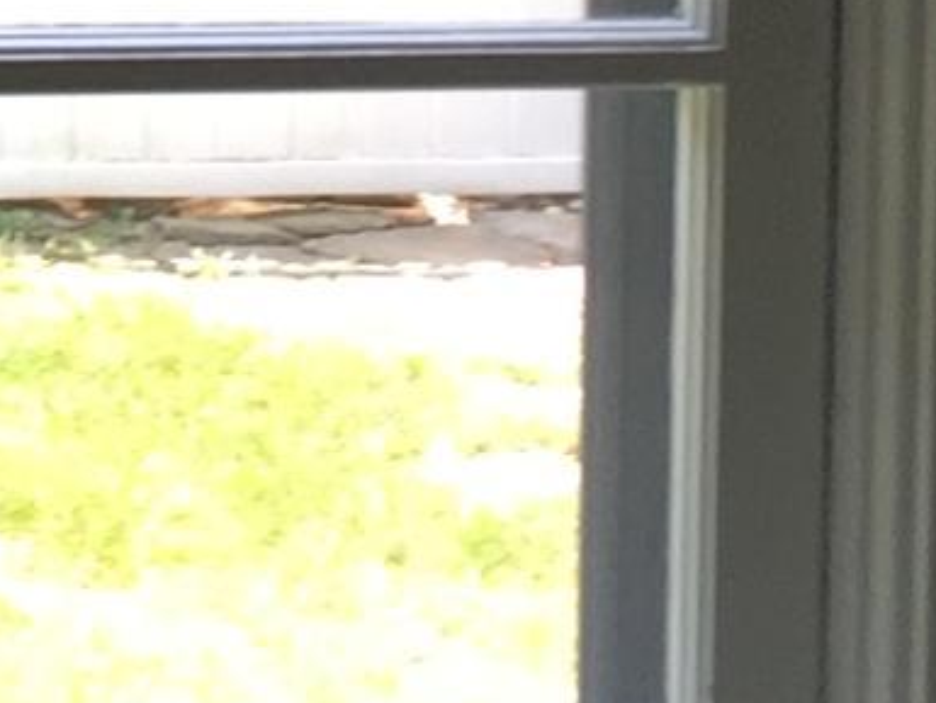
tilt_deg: -2.6
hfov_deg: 8.1
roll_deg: -1.9
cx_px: -1259
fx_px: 6113
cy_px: -1092
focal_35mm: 226
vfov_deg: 6.2
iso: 32
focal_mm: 4.15
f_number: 2.2
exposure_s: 1/120
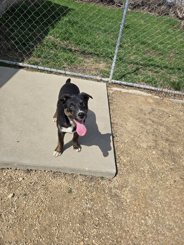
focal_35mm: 23
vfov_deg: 73.9
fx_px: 163
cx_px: 92
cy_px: 122
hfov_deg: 58.9
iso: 25
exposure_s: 1/3333
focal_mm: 5.4
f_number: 1.8
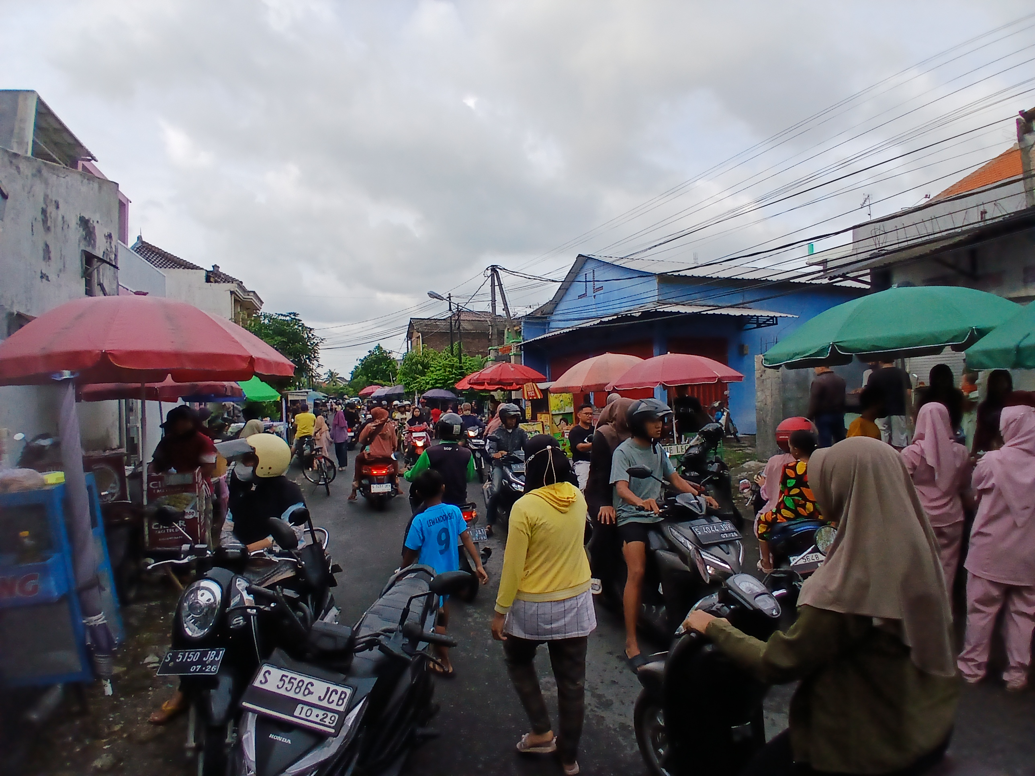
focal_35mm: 17
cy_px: 388
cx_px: 518
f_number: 2.2
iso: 50
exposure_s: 1/545
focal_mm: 1.4
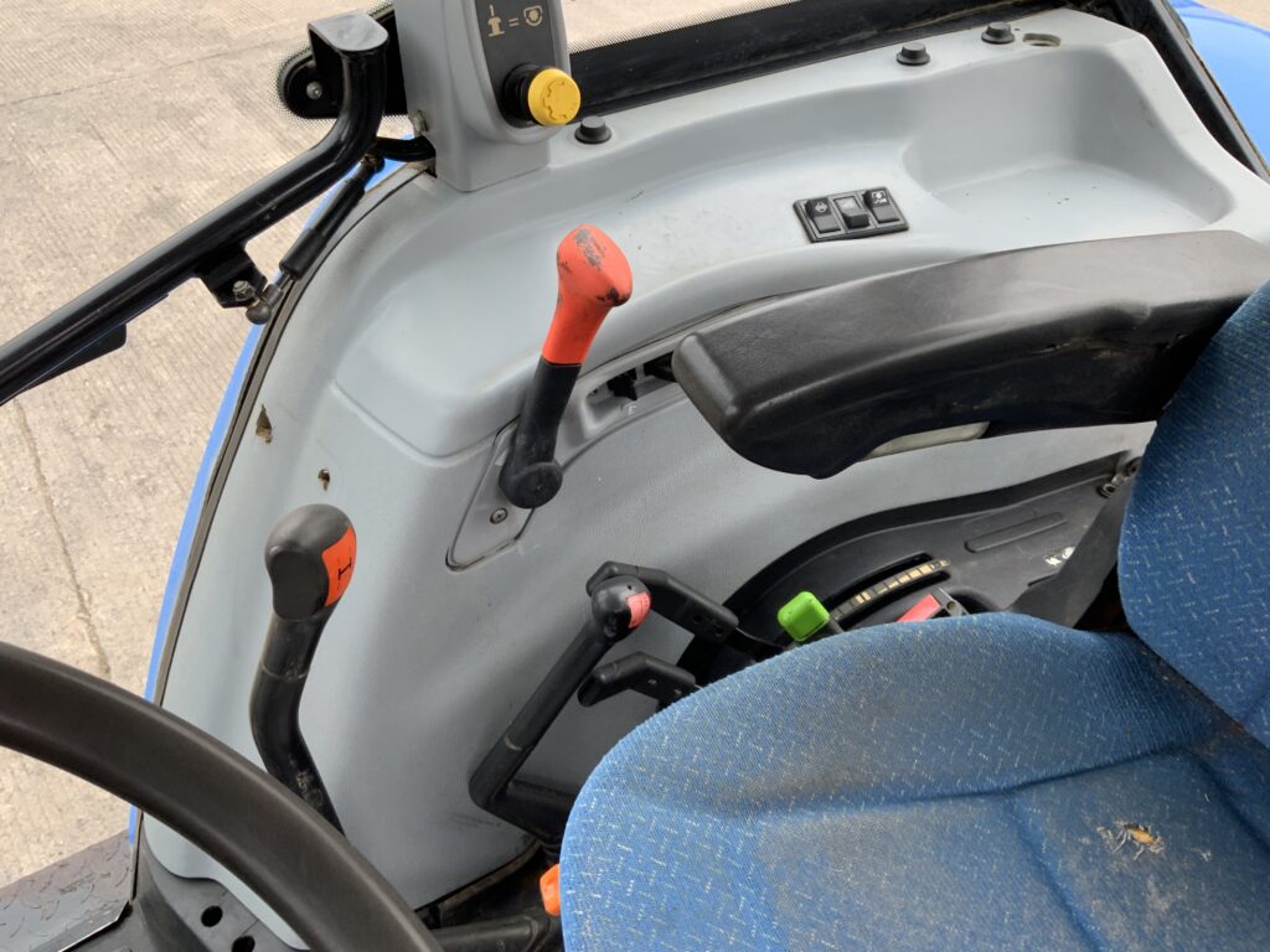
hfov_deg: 61.7
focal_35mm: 29
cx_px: 635
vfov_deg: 48.2
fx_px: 1064
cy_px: 476
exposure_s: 1/122
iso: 20
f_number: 1.8
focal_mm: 3
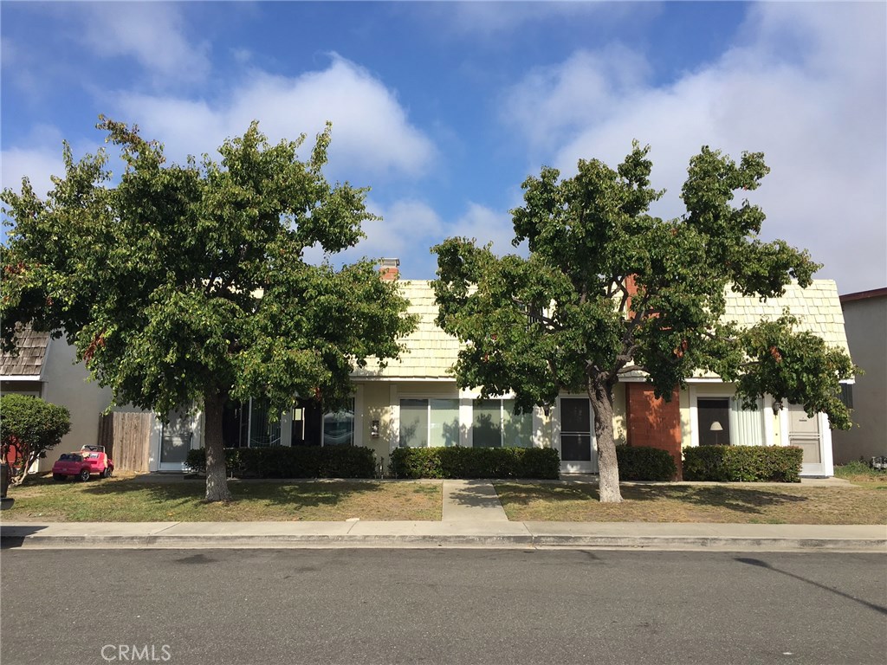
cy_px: 332
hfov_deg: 61.7
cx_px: 444
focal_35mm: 29
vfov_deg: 48.2
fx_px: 743
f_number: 2.2
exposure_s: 1/1637
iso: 25
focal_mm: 4.15
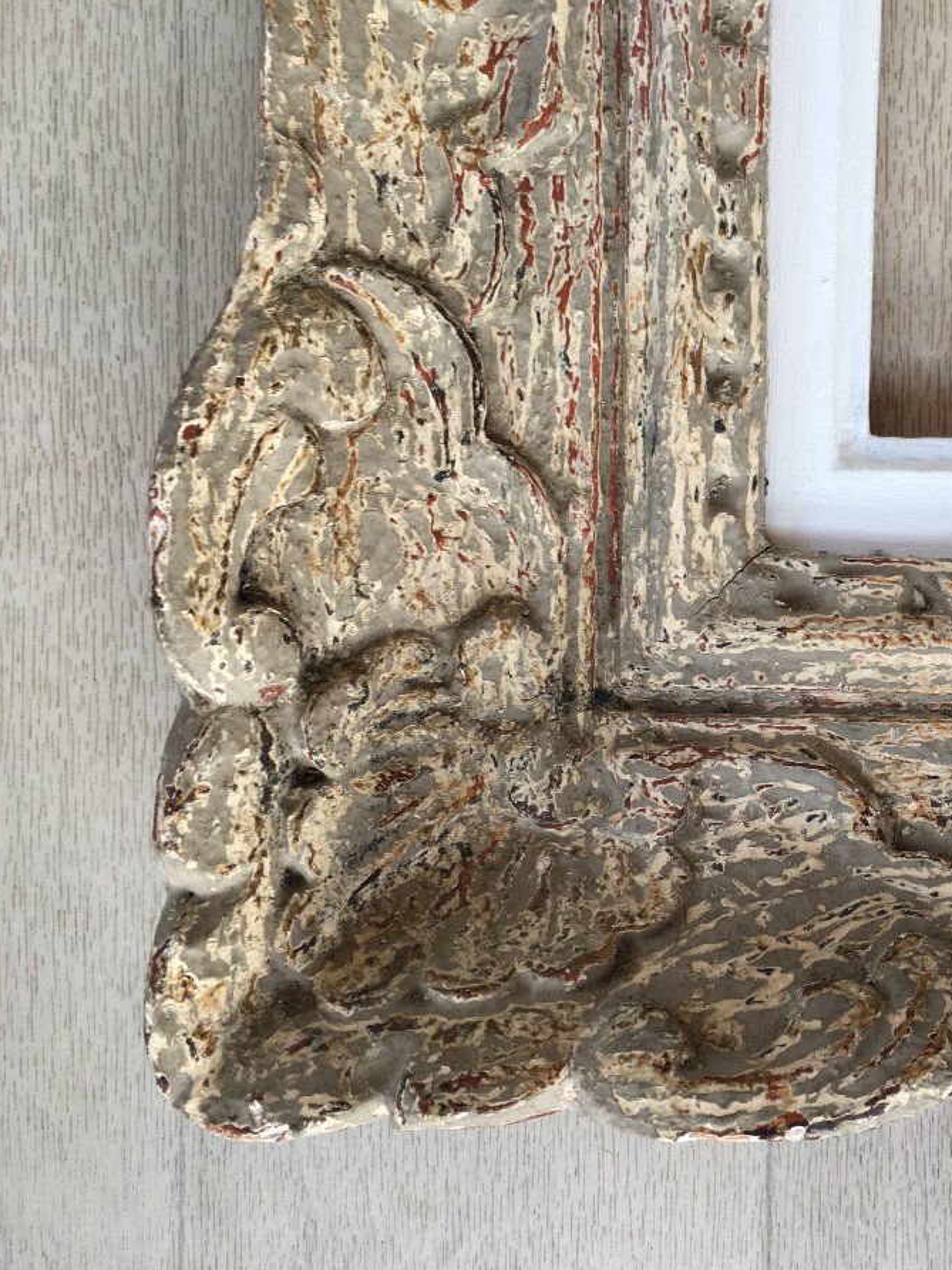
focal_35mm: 39
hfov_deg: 34.9
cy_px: 639
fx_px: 1430
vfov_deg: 47.9
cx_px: 837
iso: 25
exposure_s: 1/50
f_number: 2.2
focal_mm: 4.15
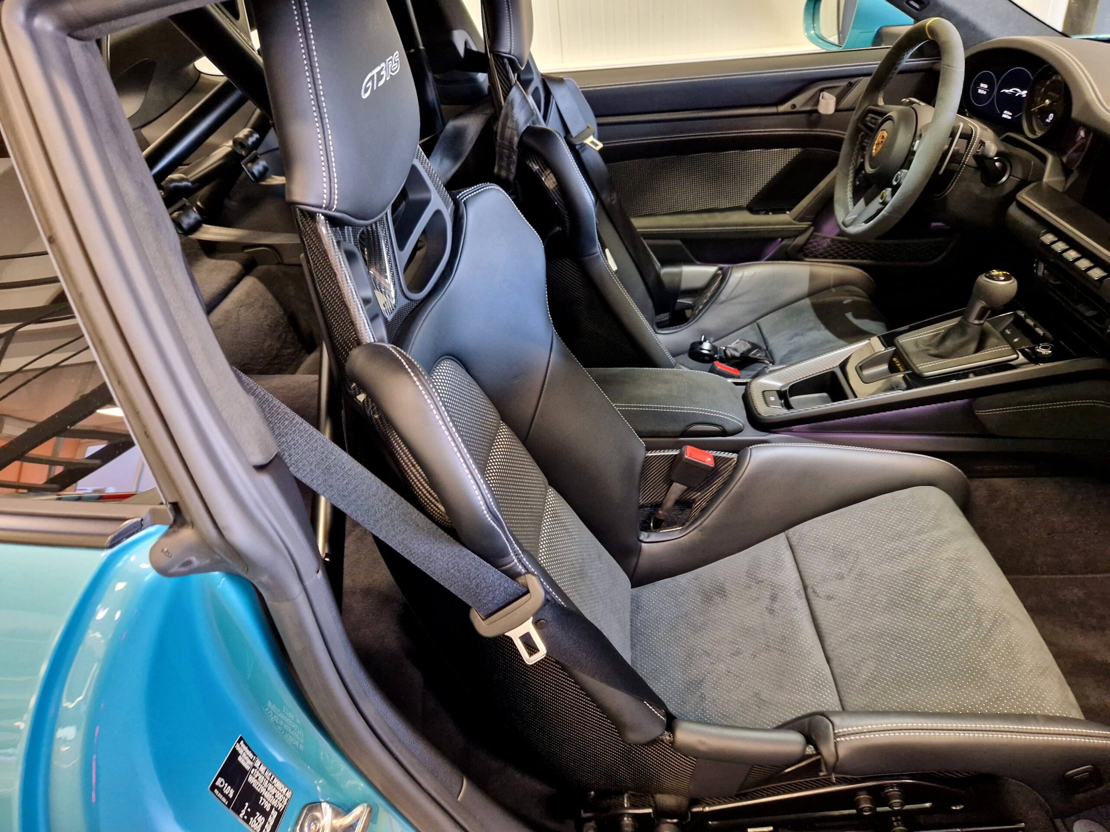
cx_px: 555
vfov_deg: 58.9
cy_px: 416
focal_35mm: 23
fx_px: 738
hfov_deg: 73.9
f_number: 1.8
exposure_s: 1/25
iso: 500
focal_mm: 5.4
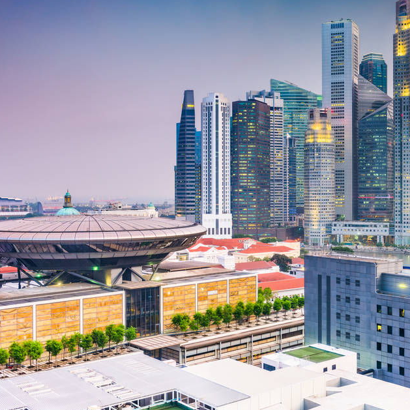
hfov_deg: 35.8
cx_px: 268
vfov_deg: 36.0
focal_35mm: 47
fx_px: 630
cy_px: 193
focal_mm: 34
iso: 64
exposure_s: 3
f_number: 6.3
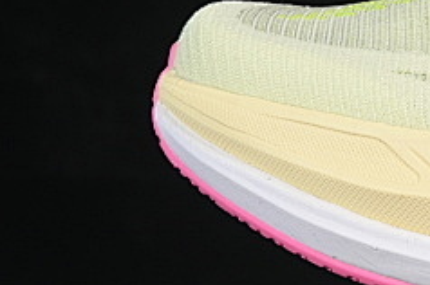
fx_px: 4067
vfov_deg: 4.0
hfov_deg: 5.9
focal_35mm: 341
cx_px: 817
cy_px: -79
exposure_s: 1/80
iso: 160
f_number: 8
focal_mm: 50
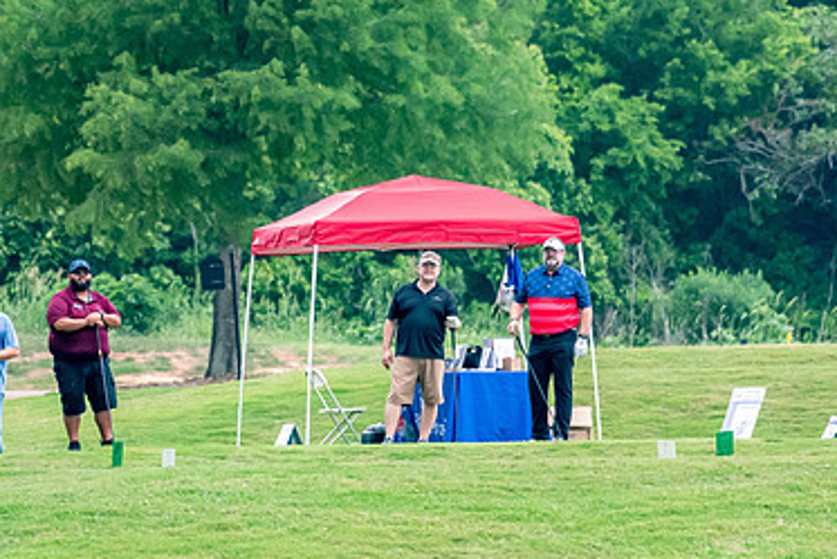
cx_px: 357
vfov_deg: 1.7
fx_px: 18443
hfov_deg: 2.6
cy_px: 275
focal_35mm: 793
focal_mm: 340
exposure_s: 1/2000
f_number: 5.6
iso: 2200
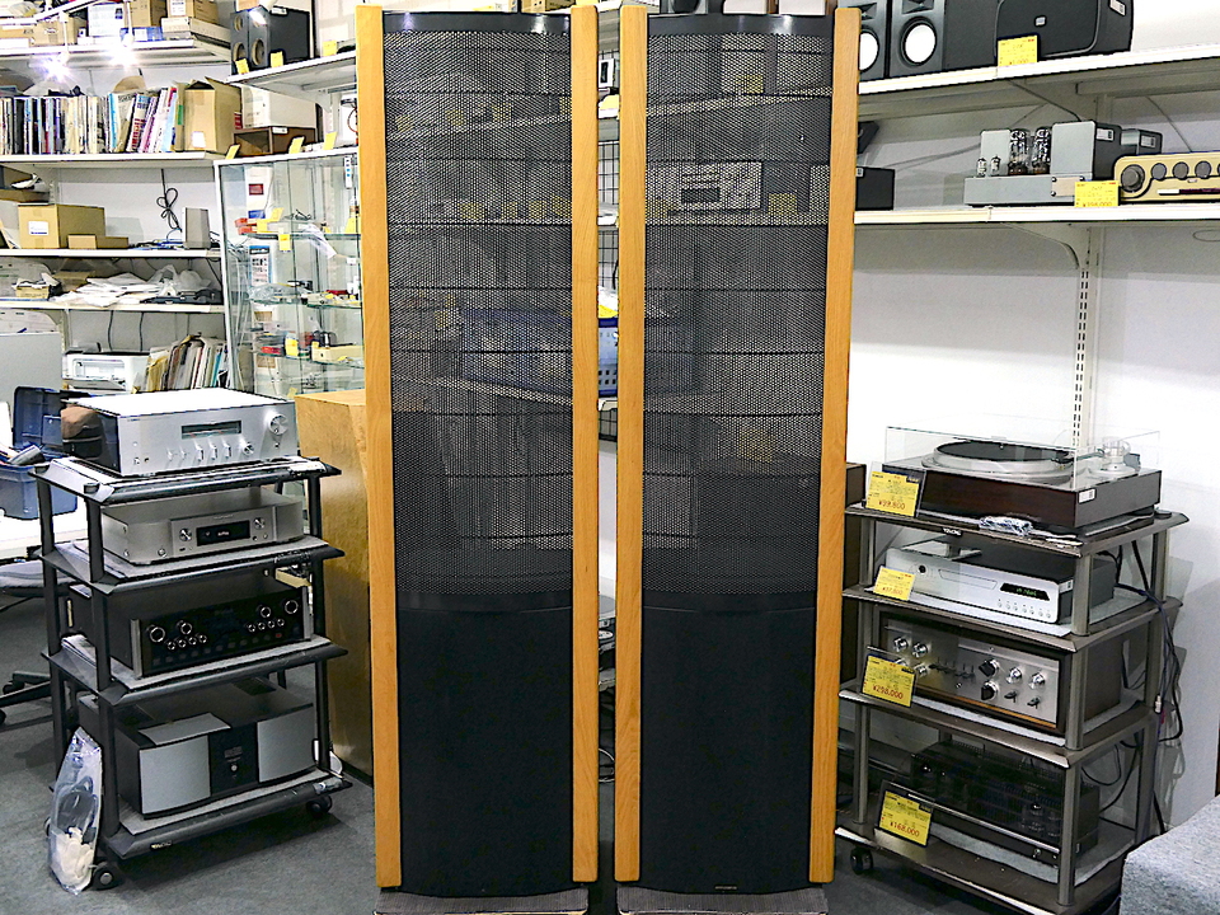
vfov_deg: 40.7
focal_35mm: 35
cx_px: 610
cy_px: 458
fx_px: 1234
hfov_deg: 52.6
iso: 200
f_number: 3.7
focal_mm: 6.3
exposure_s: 1/15
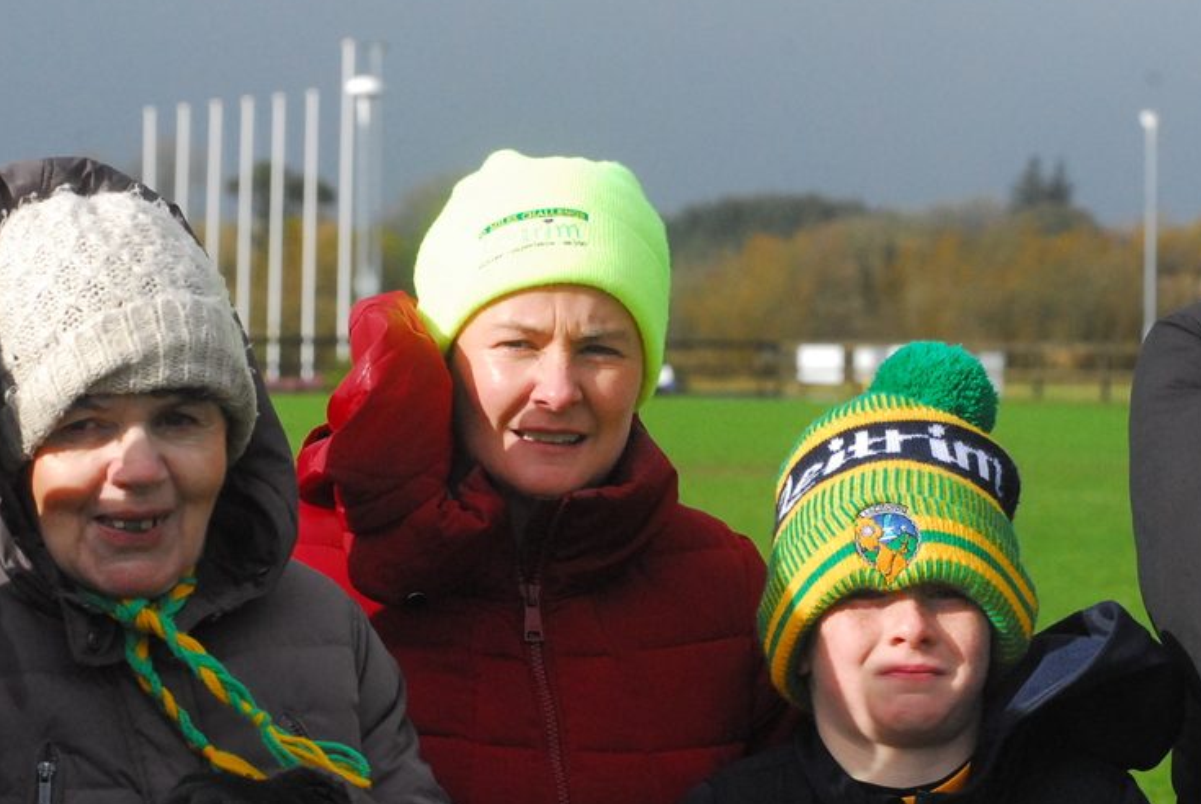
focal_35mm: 158
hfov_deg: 13.0
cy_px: 469
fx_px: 5277
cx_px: 521
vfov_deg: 8.7
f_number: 8
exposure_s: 1/2500
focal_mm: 86
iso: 1600
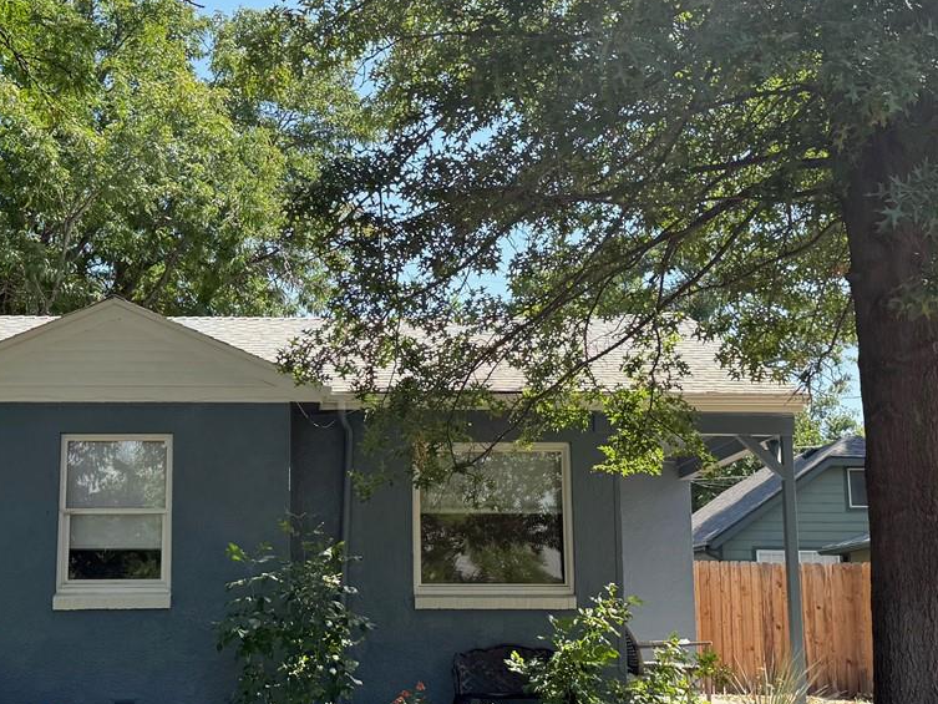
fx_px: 1382
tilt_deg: +8.8
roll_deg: -0.4
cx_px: 344
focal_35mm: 51
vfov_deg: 28.5
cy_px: 411
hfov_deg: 37.2
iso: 100
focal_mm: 6.76
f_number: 1.78
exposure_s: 1/1437
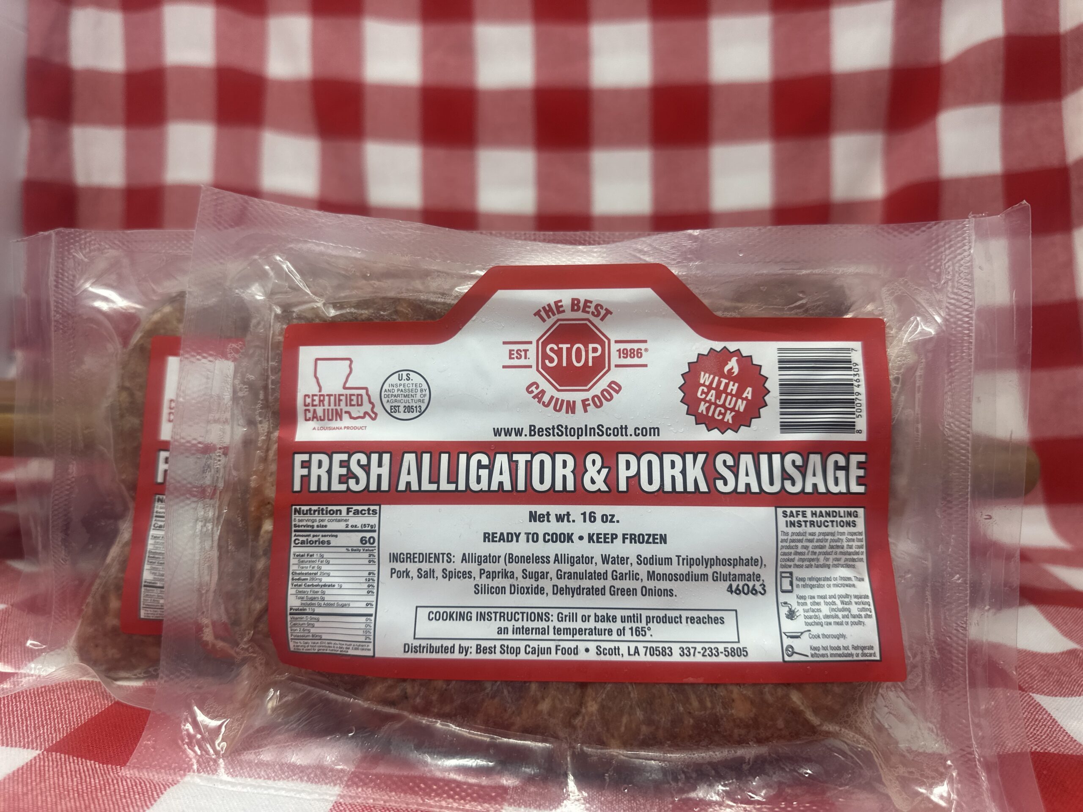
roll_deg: -3.2
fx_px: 751
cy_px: 406
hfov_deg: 71.6
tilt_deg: -4.2
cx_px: 542
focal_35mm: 24
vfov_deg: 56.8
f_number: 1.78
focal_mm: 6.86
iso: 80
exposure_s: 1/293
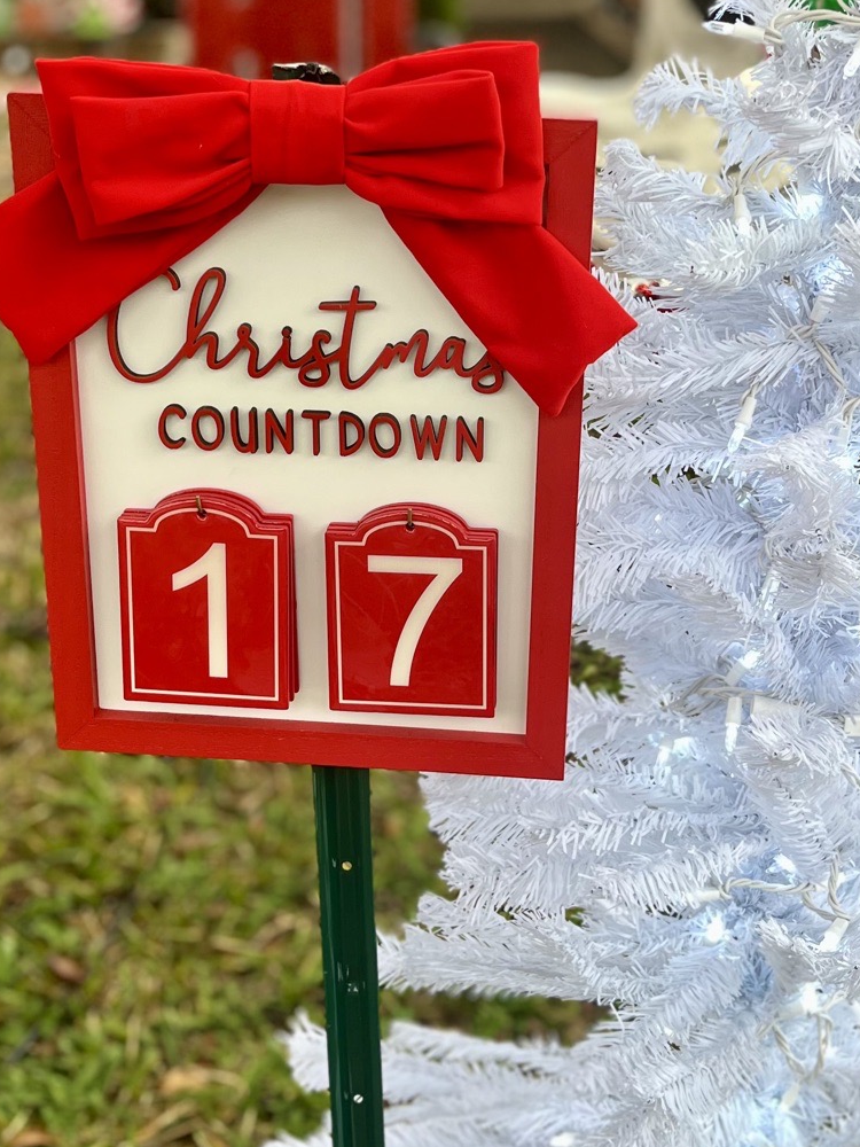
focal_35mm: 52
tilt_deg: -19.4
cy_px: 438
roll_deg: -0.8
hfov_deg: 28.0
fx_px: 1723
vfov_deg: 36.6
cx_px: 503
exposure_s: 1/384
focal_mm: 5.1
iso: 50
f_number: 1.6
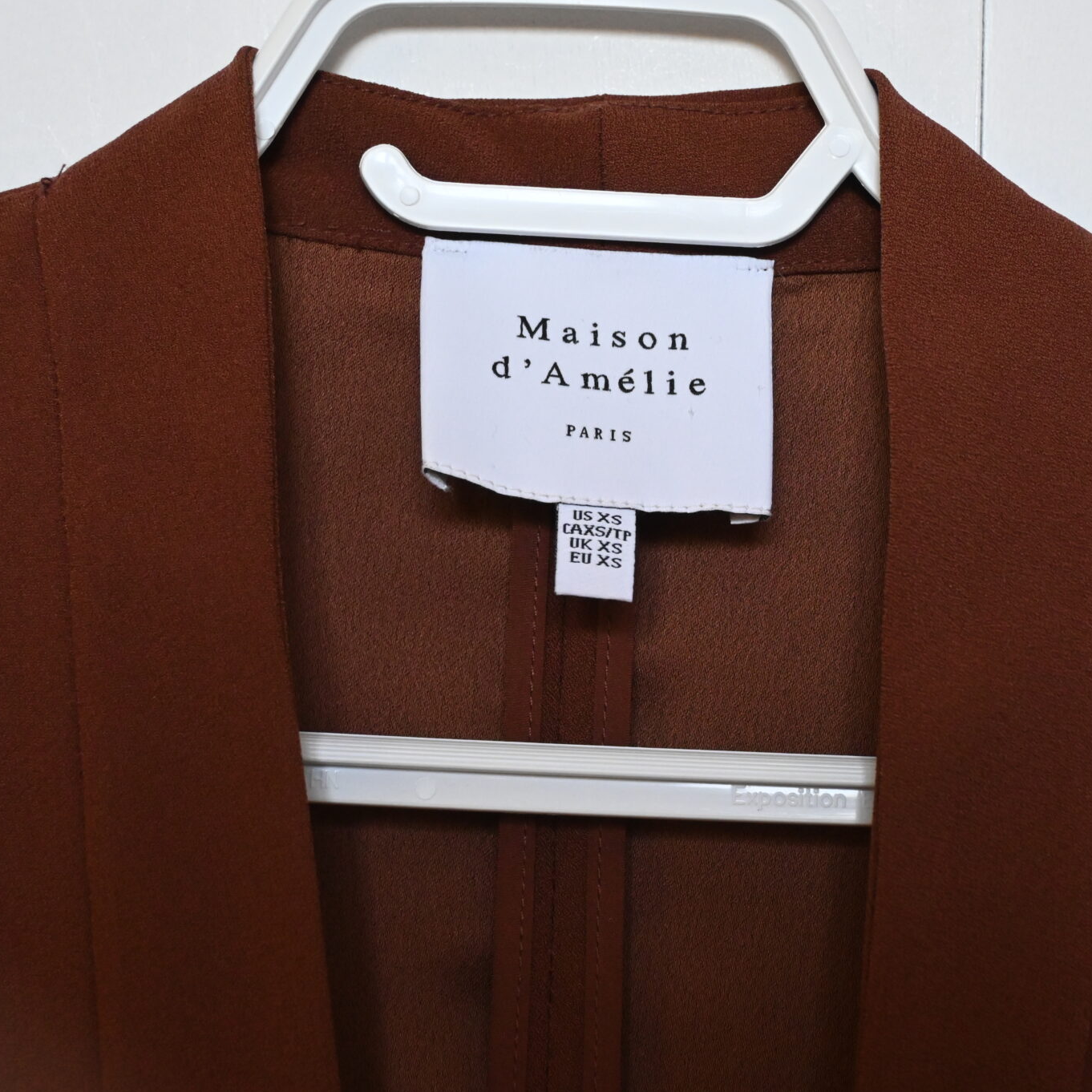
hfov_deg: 25.0
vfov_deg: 25.0
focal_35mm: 69
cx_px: 609
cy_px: 546
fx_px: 2463
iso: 3200
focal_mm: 36
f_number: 5.3
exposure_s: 1/125
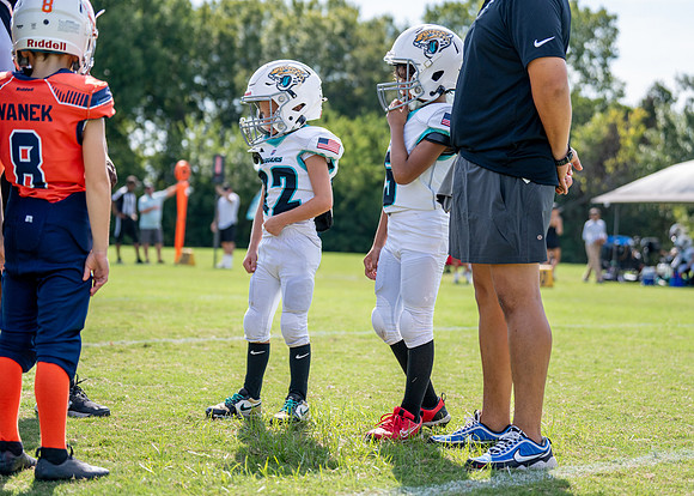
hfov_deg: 25.1
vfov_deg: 18.1
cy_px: 229
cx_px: 355
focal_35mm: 79
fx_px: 1557
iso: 200
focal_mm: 70
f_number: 2.8
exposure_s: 1/2500
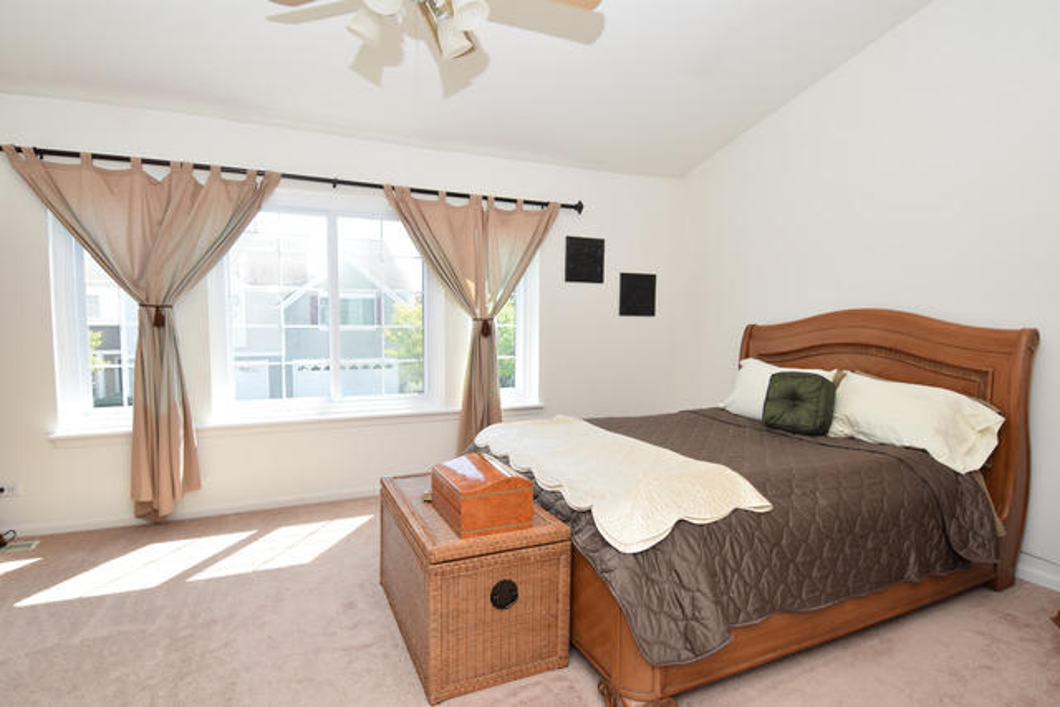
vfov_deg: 67.4
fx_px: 530
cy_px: 354
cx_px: 530
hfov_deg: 90.0
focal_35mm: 18
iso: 640
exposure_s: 1/200
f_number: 8
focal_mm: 12
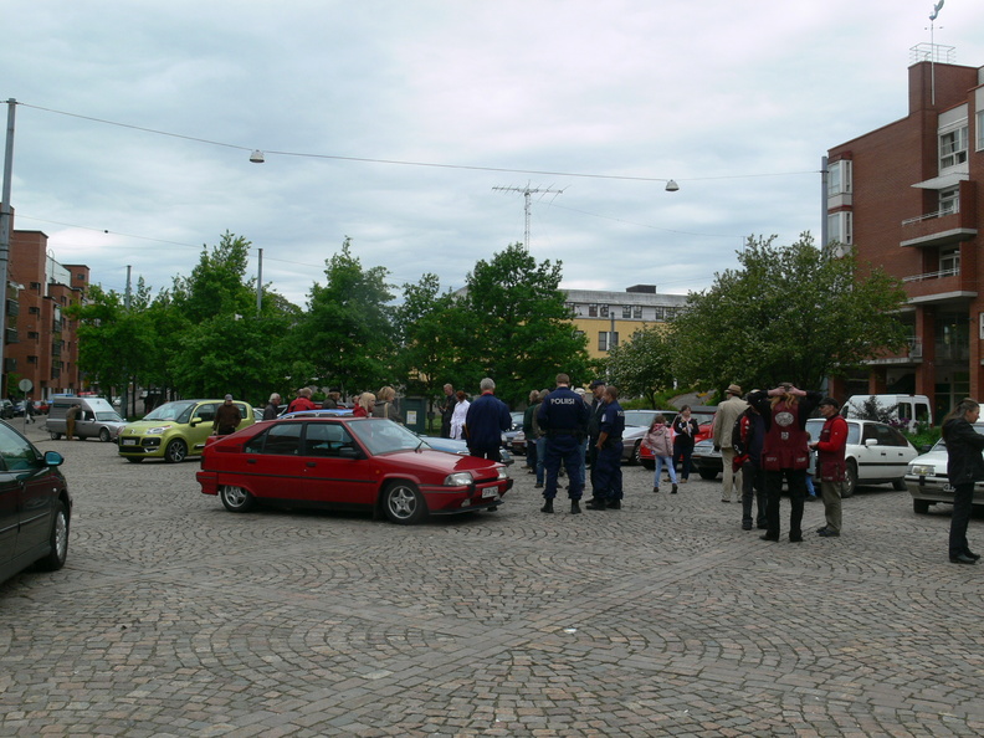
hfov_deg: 52.6
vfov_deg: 40.7
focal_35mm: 35
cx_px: 492
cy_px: 369
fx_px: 995
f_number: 5.6
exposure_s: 1/250
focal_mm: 7.4
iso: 80
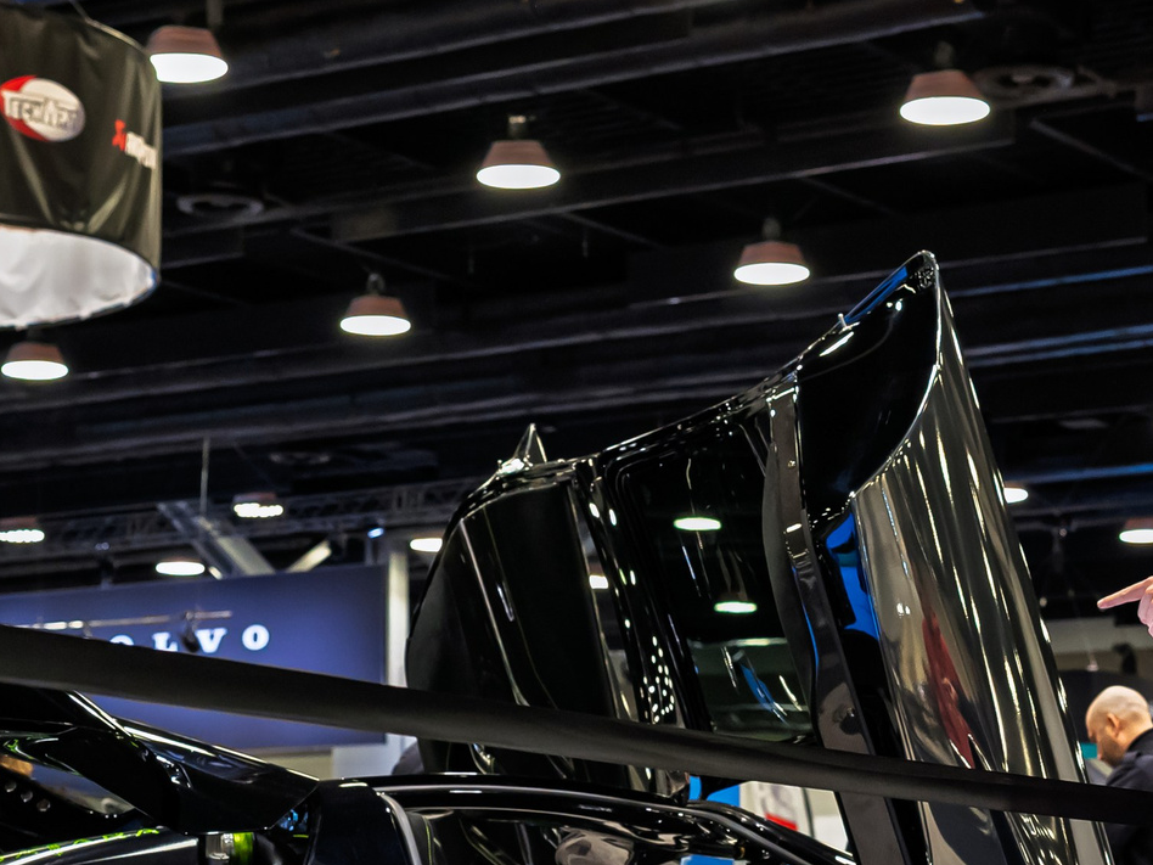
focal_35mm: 109
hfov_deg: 18.0
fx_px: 3631
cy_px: 889
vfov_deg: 13.4
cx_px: 513
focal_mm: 42
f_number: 4
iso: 2500
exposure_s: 1/125
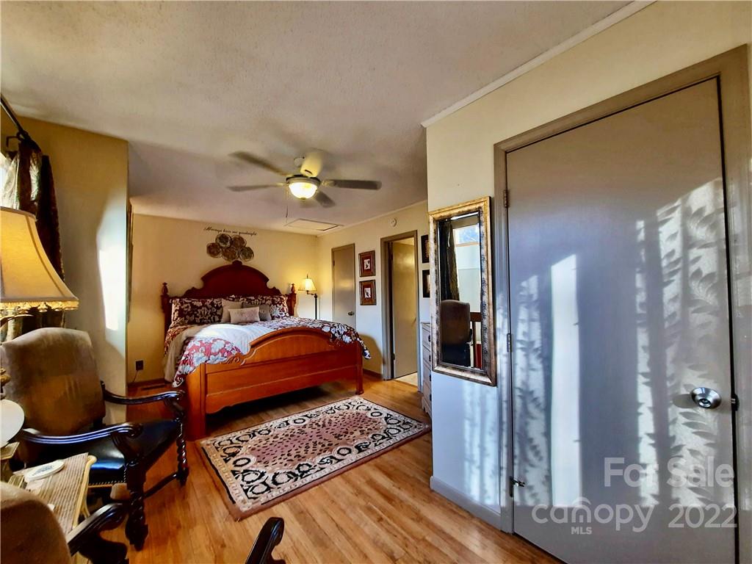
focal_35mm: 13
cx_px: 376
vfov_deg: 89.9
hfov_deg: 106.2
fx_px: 282
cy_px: 282
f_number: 2.2
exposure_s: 1/40
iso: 100
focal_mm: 1.74
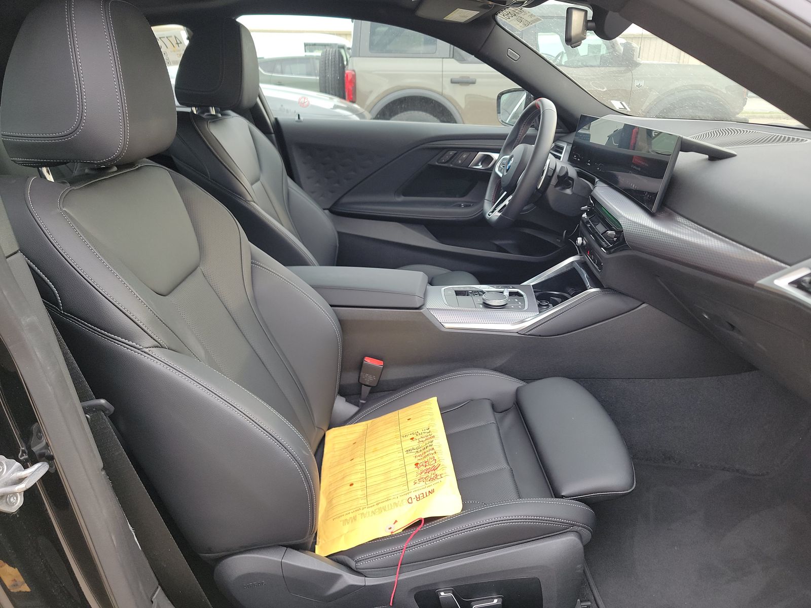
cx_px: 406
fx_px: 562
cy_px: 304
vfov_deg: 56.8
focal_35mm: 24
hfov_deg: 71.6
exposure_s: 1/59
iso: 100
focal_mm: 6.7
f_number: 1.8
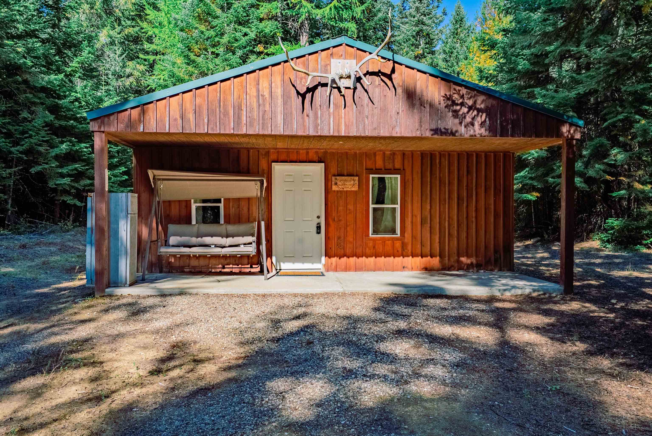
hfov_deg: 60.3
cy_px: 218
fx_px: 562
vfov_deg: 42.4
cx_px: 326
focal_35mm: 31
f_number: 8
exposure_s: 1/6400
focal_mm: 31
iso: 400
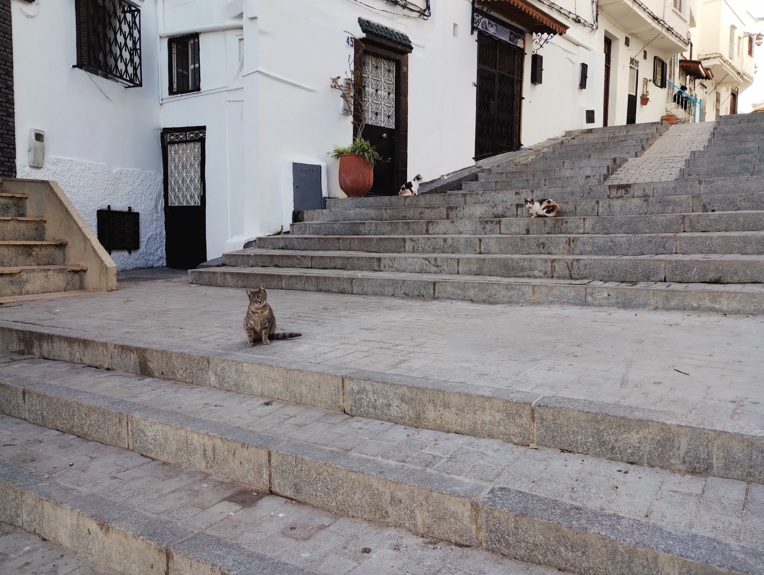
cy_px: 288
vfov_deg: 49.9
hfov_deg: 63.4
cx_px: 382
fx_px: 619
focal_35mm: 28
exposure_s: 1/119
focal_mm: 4.27
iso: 100
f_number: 1.8
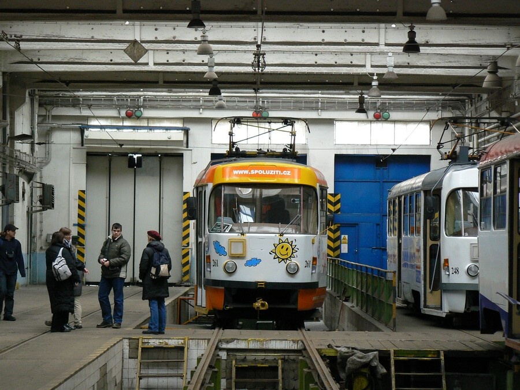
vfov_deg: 11.4
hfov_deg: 15.2
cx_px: 260
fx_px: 1953
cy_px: 195
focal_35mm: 130
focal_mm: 21.6
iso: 200
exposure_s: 1/80
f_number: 3.2
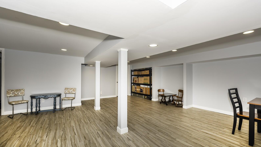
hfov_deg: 103.0
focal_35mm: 15
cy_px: 89
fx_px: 104
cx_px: 133
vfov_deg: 69.7
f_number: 5.6
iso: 100
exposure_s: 1/60
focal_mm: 14
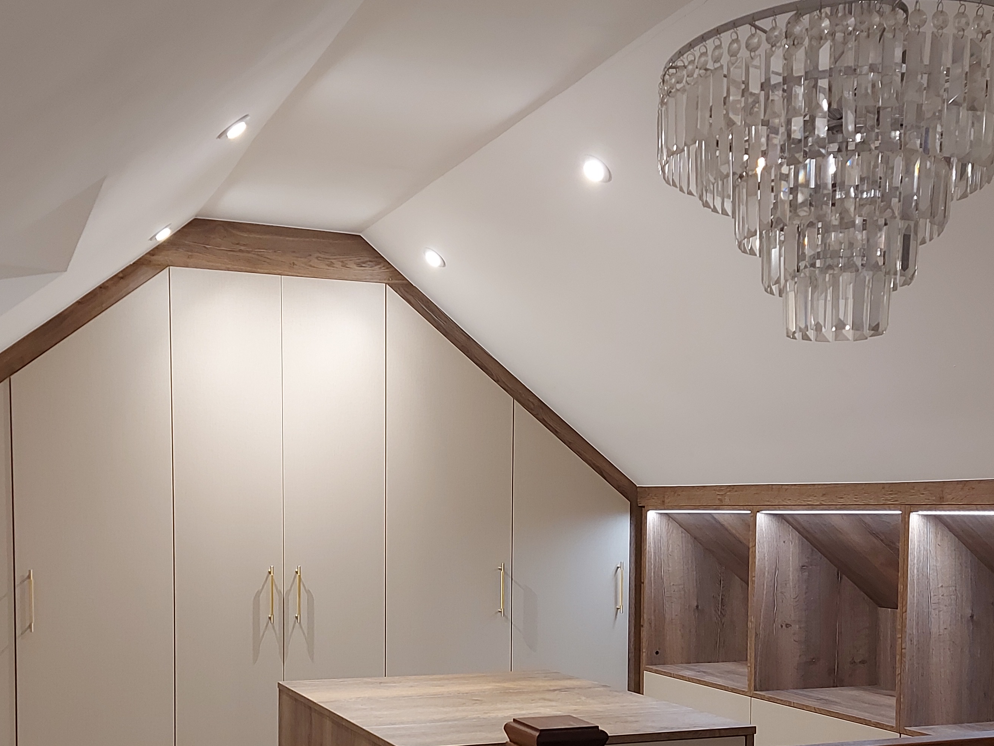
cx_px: 438
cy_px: 575
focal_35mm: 42
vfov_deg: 33.5
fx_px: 1206
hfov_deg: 44.7
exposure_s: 1/50
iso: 200
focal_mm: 5.23
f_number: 1.8
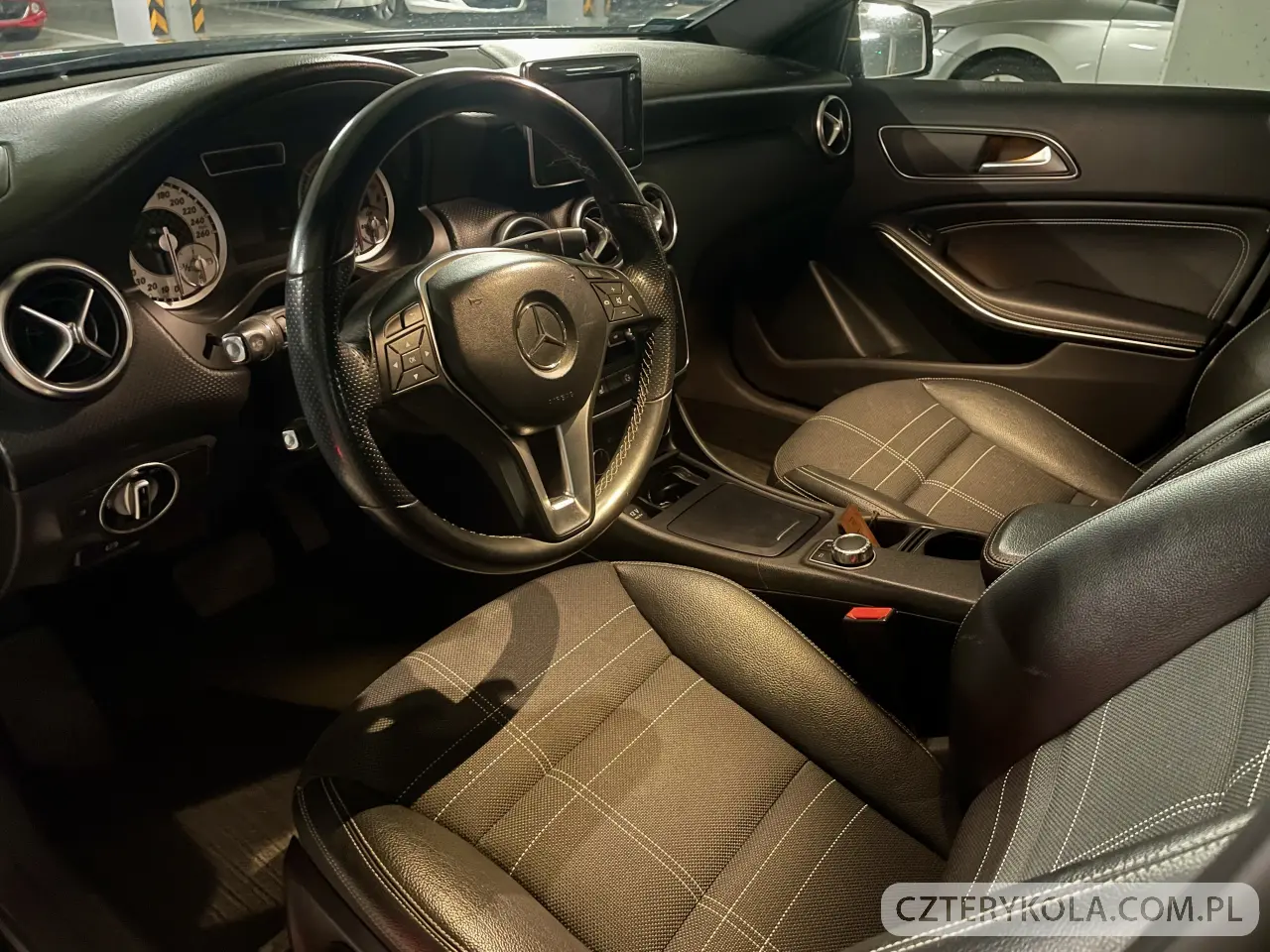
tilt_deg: -29.9
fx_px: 954
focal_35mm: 26
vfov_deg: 53.1
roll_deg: -3.6
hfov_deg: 67.3
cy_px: 476
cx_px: 635
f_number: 1.6
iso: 640
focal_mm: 4.2
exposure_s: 1/12
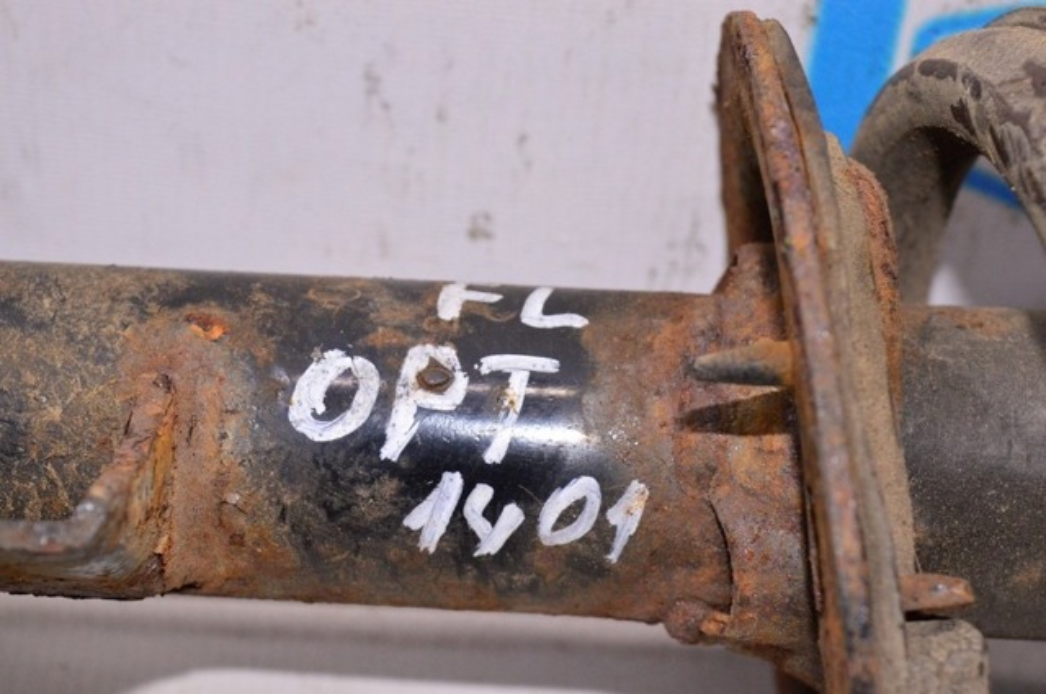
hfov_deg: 27.0
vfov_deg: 18.1
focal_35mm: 75
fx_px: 2176
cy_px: 347
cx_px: 523
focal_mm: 50
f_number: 8
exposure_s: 1/100
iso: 1600
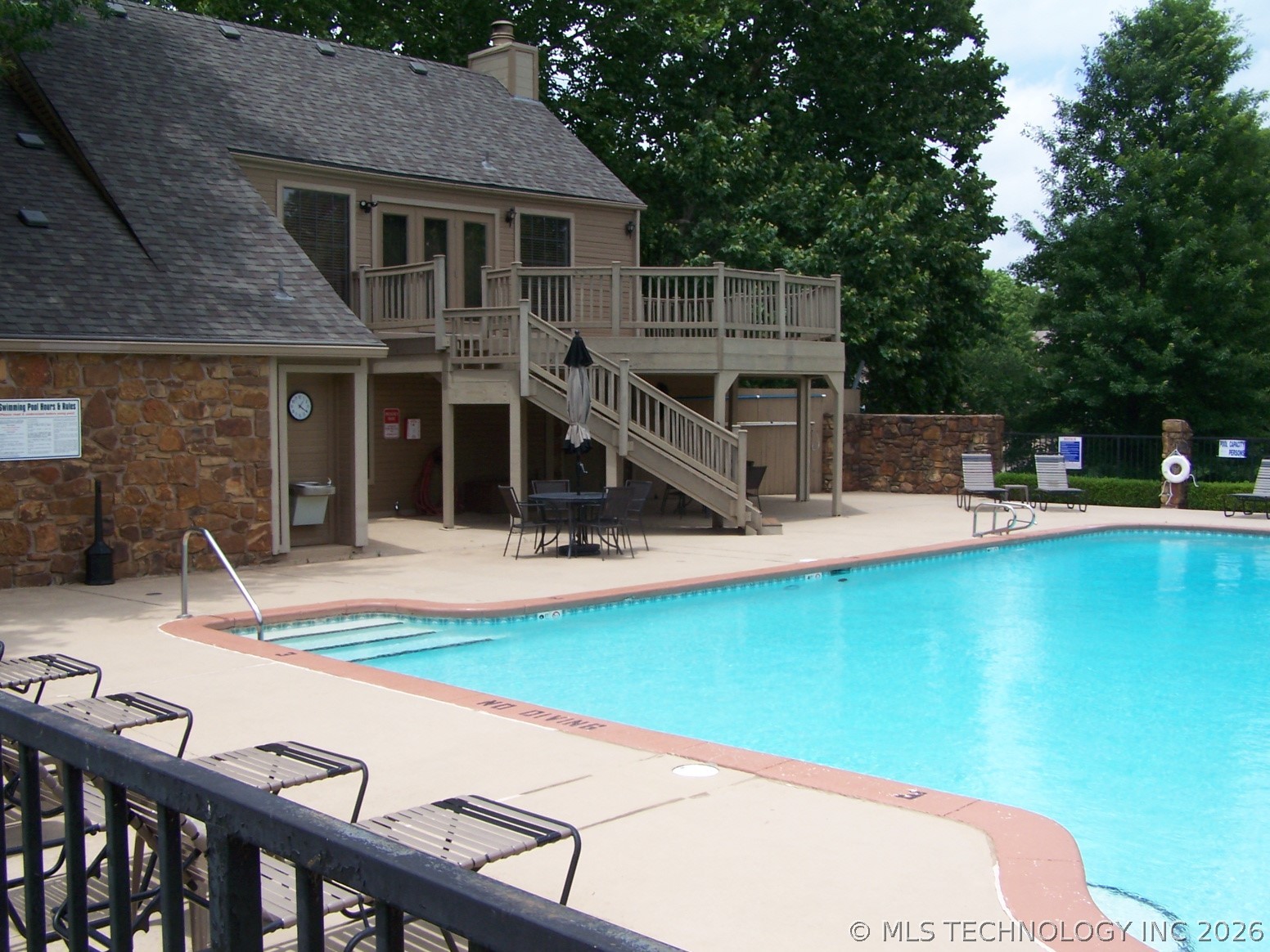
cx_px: 635
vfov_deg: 37.7
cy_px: 476
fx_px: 1394
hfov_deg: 49.0
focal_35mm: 38
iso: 80
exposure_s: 1/640
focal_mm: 6.3
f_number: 4
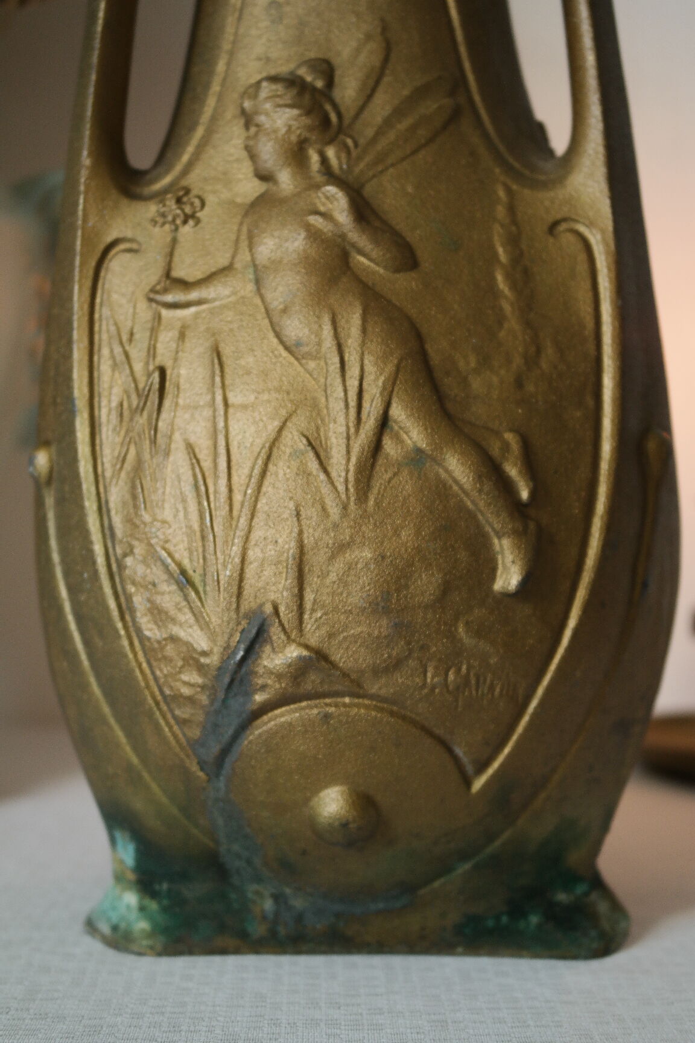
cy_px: 522
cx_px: 348
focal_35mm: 58
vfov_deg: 34.5
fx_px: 1679
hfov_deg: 23.4
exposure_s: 1/30
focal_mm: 38
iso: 800
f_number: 6.3
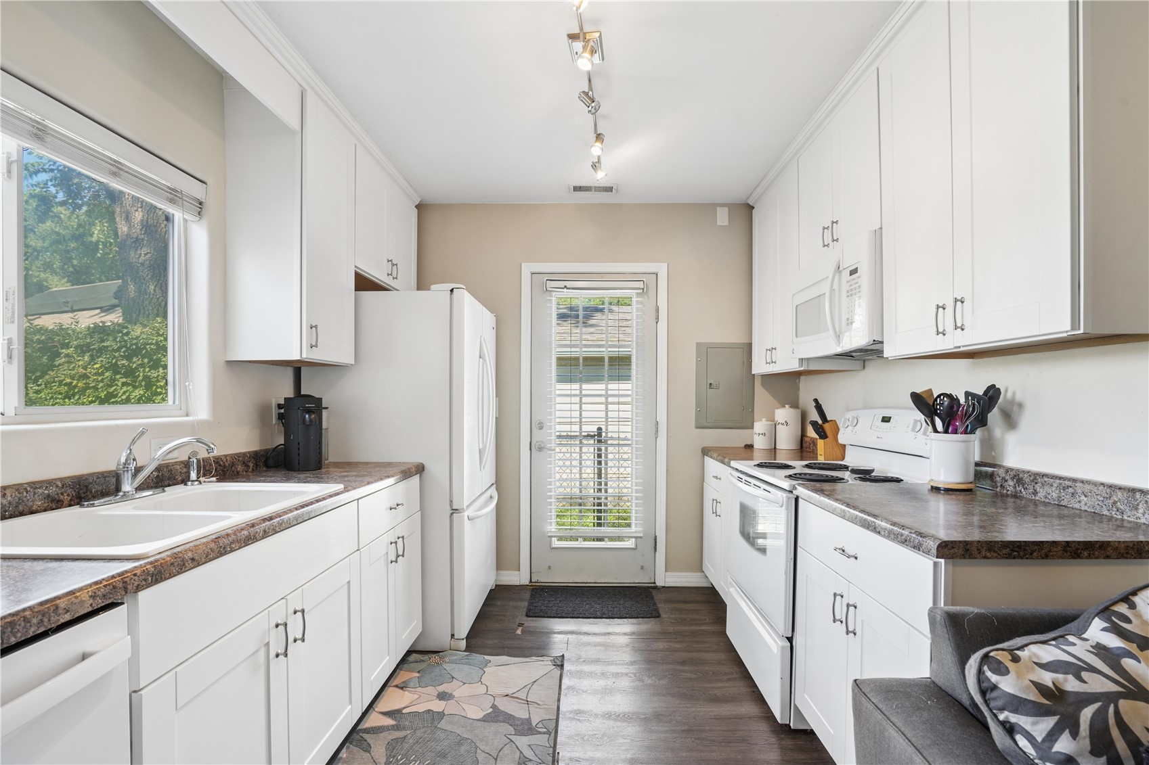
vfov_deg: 73.7
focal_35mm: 16
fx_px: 511
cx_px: 574
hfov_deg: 96.7
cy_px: 382
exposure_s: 1/30
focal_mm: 16
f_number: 9
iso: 640
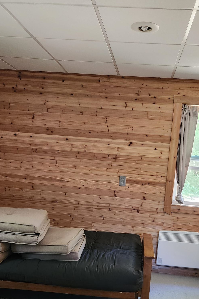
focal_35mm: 37
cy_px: 211
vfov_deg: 50.5
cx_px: 116
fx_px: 307
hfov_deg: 35.8
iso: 640
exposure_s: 1/120
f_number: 1.8
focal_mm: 5.4
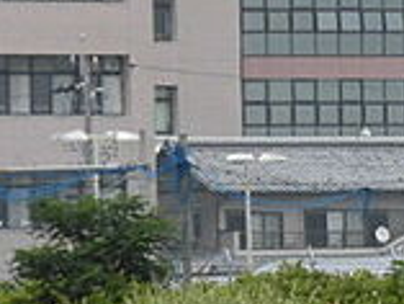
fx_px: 7148
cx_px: 335
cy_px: 139
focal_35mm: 612
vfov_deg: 2.4
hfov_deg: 3.2
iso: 100
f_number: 5.4
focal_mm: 28.58
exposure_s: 1/640
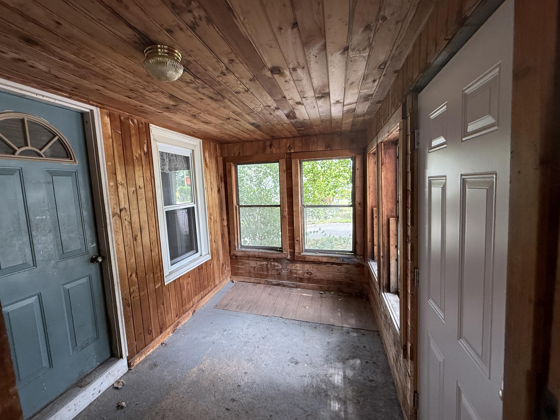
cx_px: 255
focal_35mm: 16
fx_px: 259
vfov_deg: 78.1
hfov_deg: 94.3
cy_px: 218
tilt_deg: -6.6
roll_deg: +5.2
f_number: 2.2
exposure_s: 1/99
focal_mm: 2.22
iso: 200
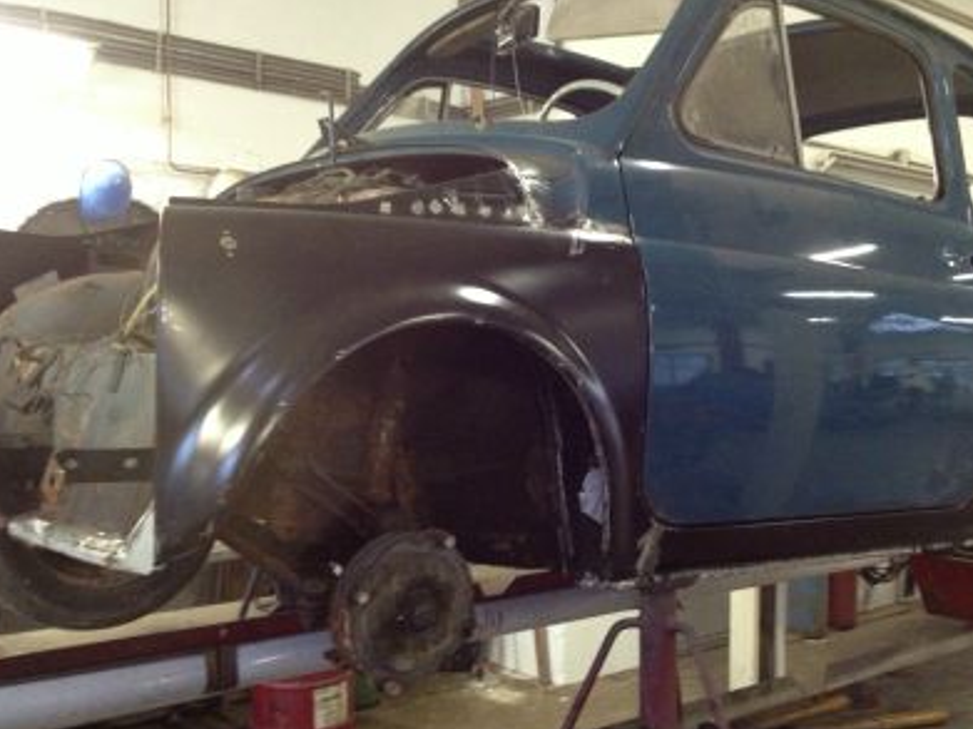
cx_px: 575
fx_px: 1208
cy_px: 403
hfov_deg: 43.7
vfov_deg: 33.5
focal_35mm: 43
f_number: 2.4
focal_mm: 4.28
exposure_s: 1/20
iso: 320
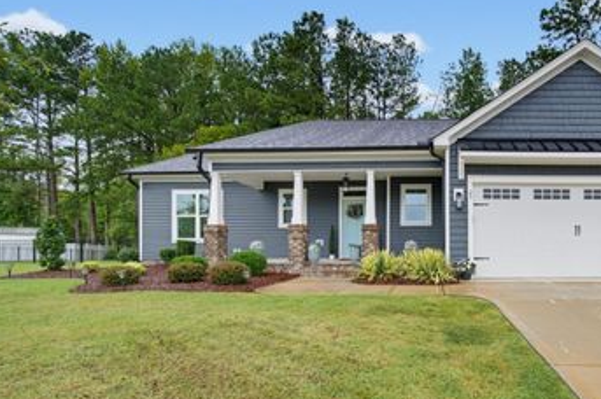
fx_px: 317
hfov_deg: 81.7
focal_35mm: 19
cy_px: 242
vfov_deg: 63.8
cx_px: 433
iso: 200
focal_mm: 13
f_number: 7.1
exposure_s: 1/30
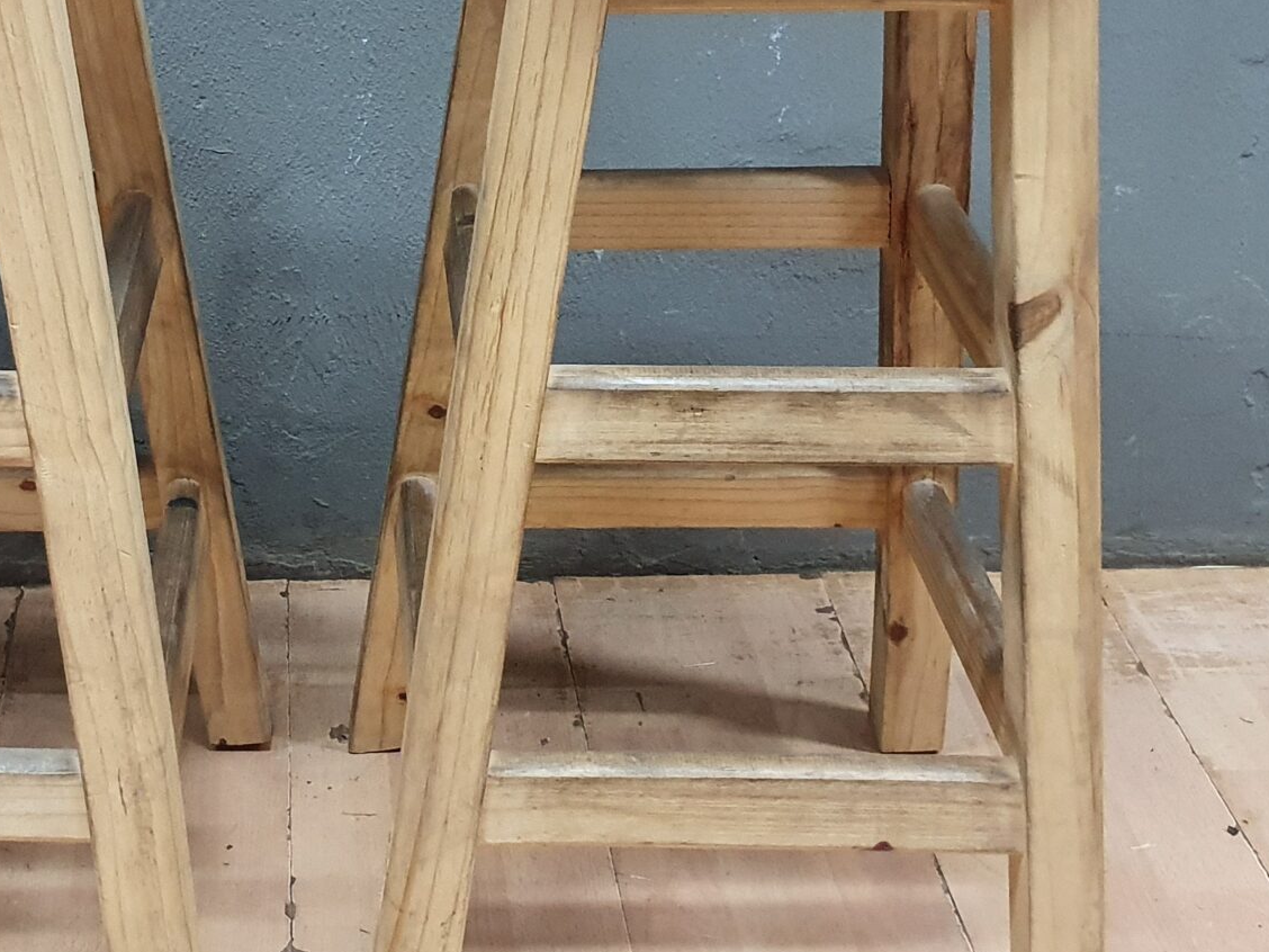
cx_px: 348
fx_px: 2163
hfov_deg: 32.2
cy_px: 303
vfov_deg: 24.7
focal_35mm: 59
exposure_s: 1/50
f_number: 2.4
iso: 800
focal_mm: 4.32
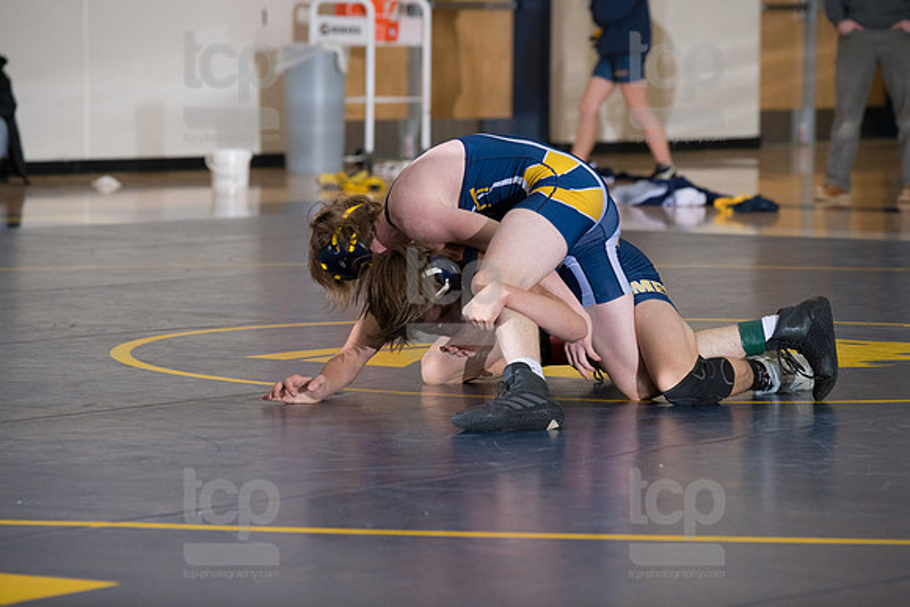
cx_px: 455
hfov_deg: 10.8
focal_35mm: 190
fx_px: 4804
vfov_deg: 7.2
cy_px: 304
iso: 1250
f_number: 5.6
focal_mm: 190
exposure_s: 1/250
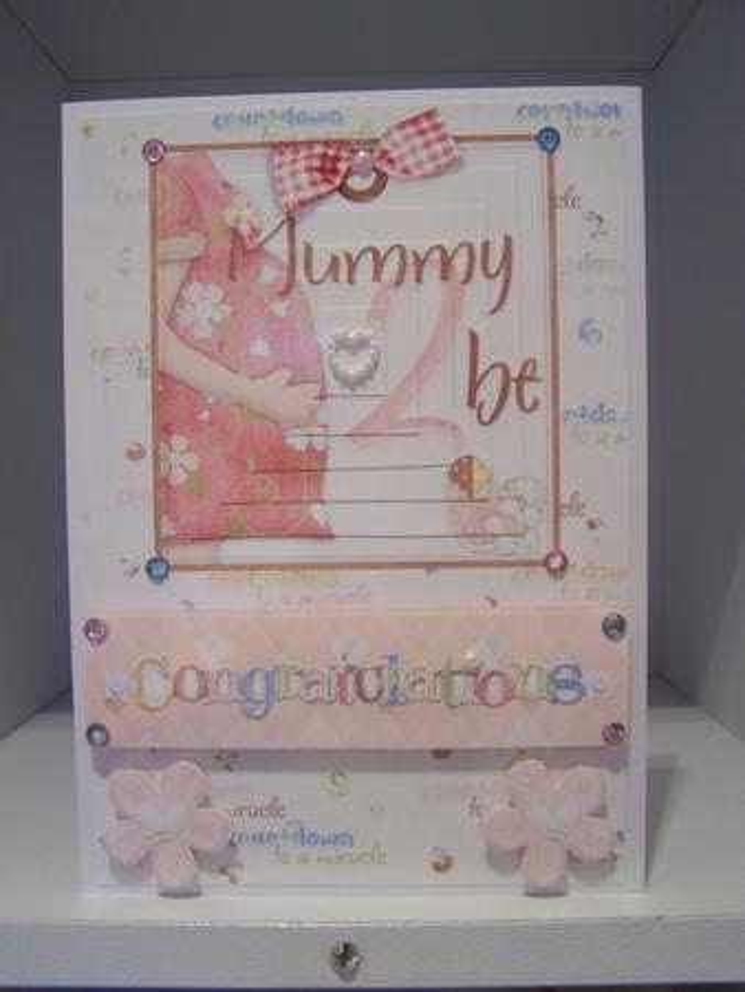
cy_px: 496
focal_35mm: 38
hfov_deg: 37.8
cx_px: 372
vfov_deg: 49.0
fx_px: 1089
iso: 140
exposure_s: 1/30
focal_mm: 6.3
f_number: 2.8
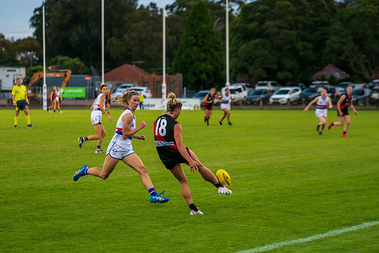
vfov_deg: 10.3
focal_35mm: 134
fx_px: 1408
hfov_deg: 15.3
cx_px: 180
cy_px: 155
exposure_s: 1/800
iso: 1600
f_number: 2.8
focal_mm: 100
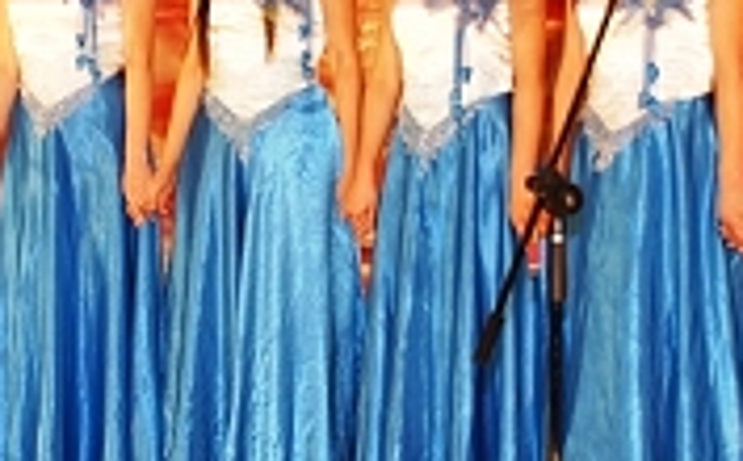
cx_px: 252
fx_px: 1921
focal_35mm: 95
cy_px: 84
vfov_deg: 13.6
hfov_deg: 21.8
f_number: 4
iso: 200
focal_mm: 22
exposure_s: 1/80
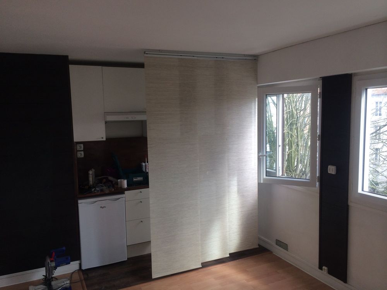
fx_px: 335
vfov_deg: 46.8
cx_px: 194
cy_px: 145
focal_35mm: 30
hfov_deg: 60.0
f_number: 2.2
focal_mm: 4.12
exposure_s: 1/120
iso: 64
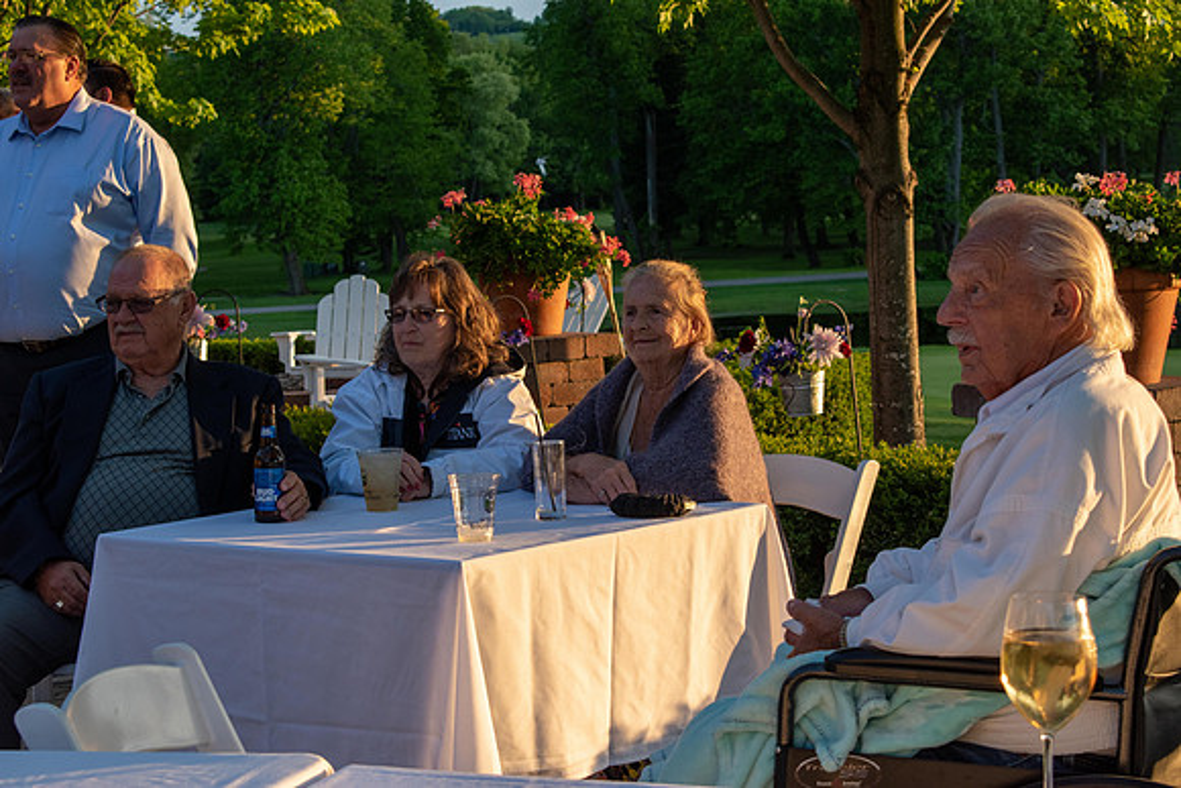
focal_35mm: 82
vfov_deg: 16.6
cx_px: 590
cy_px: 394
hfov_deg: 24.6
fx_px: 2707
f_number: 8
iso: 360
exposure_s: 1/250
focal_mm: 55
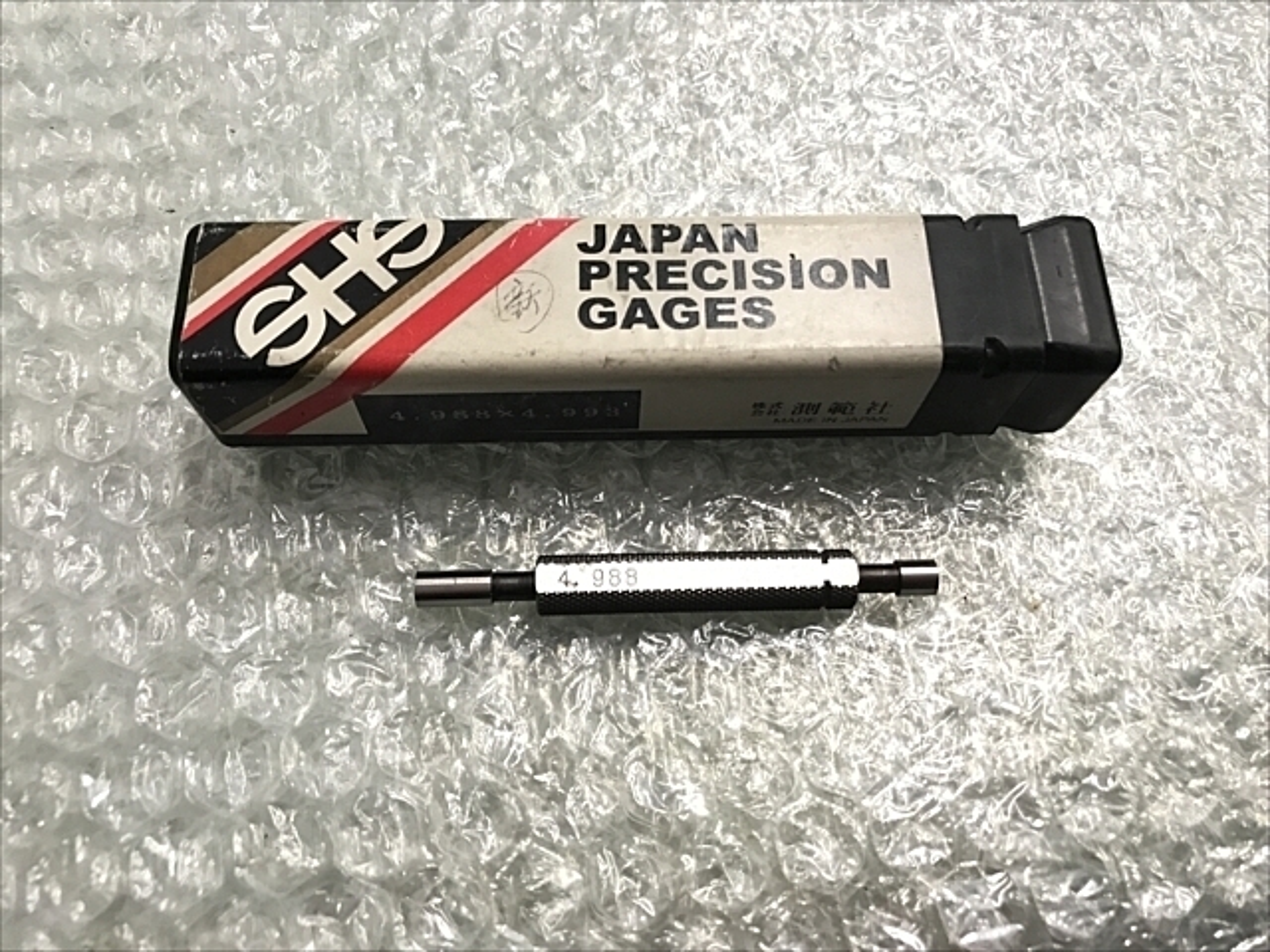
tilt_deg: -68.4
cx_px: 635
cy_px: 476
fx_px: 1027
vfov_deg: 49.7
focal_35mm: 28
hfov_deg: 63.4
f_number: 1.8
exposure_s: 1/15
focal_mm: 3.99
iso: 50
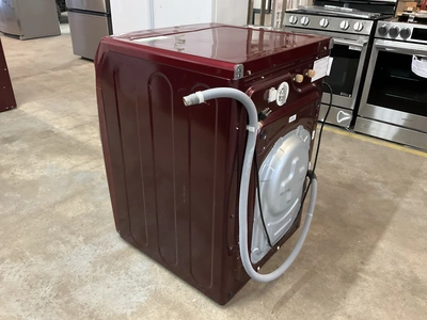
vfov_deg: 48.2
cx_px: 214
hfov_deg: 61.7
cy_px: 160
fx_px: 358
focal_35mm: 29
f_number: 1.8
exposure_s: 1/30
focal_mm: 3
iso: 320
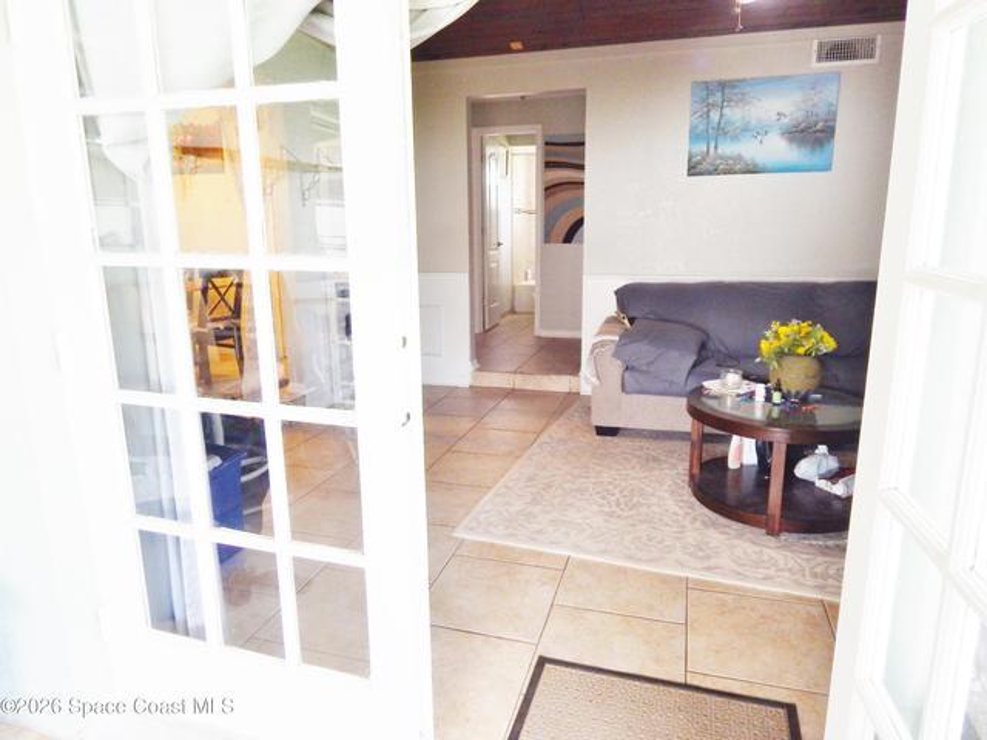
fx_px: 627
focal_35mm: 22
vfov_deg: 61.1
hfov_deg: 76.4
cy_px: 370
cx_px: 494
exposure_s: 1/30
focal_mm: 4
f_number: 3
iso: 140
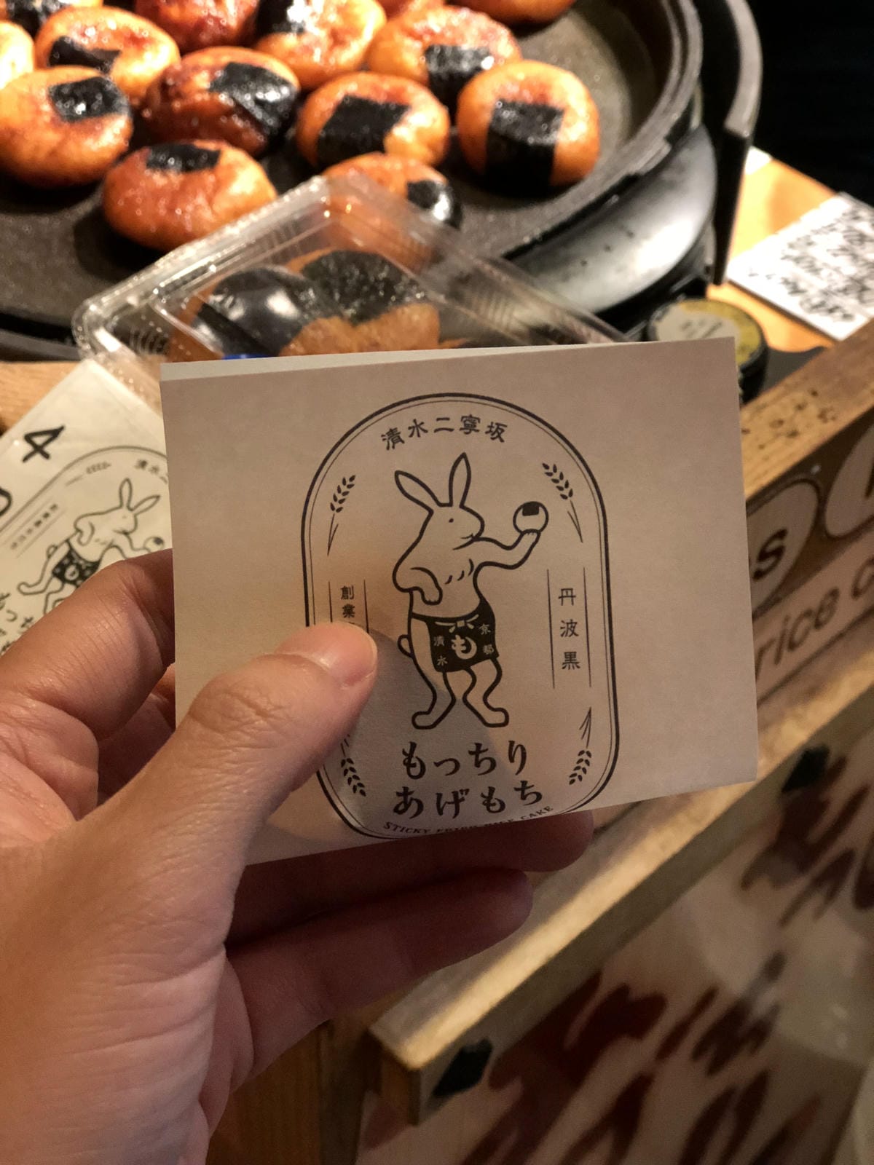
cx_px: 437
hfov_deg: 25.7
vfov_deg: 33.8
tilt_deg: -46.5
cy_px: 582
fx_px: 1919
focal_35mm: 57
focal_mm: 6.6
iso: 800
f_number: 2.8
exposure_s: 1/60
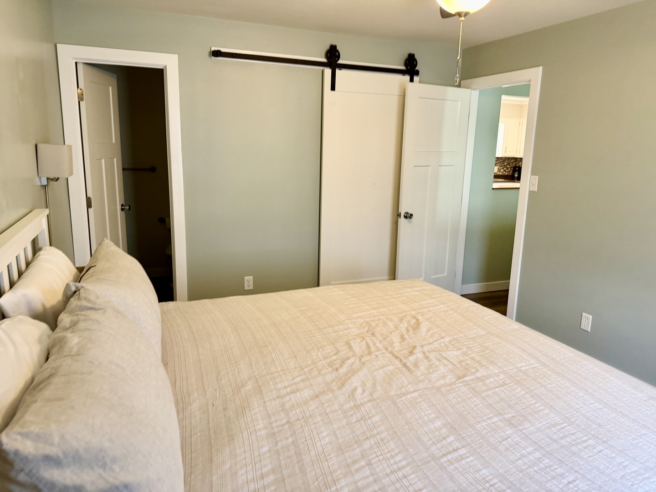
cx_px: 328
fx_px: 455
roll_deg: -1.9
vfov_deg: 56.8
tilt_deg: -8.1
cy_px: 246
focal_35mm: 24
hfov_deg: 71.6
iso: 200
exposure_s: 1/60
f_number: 1.78
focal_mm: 6.76
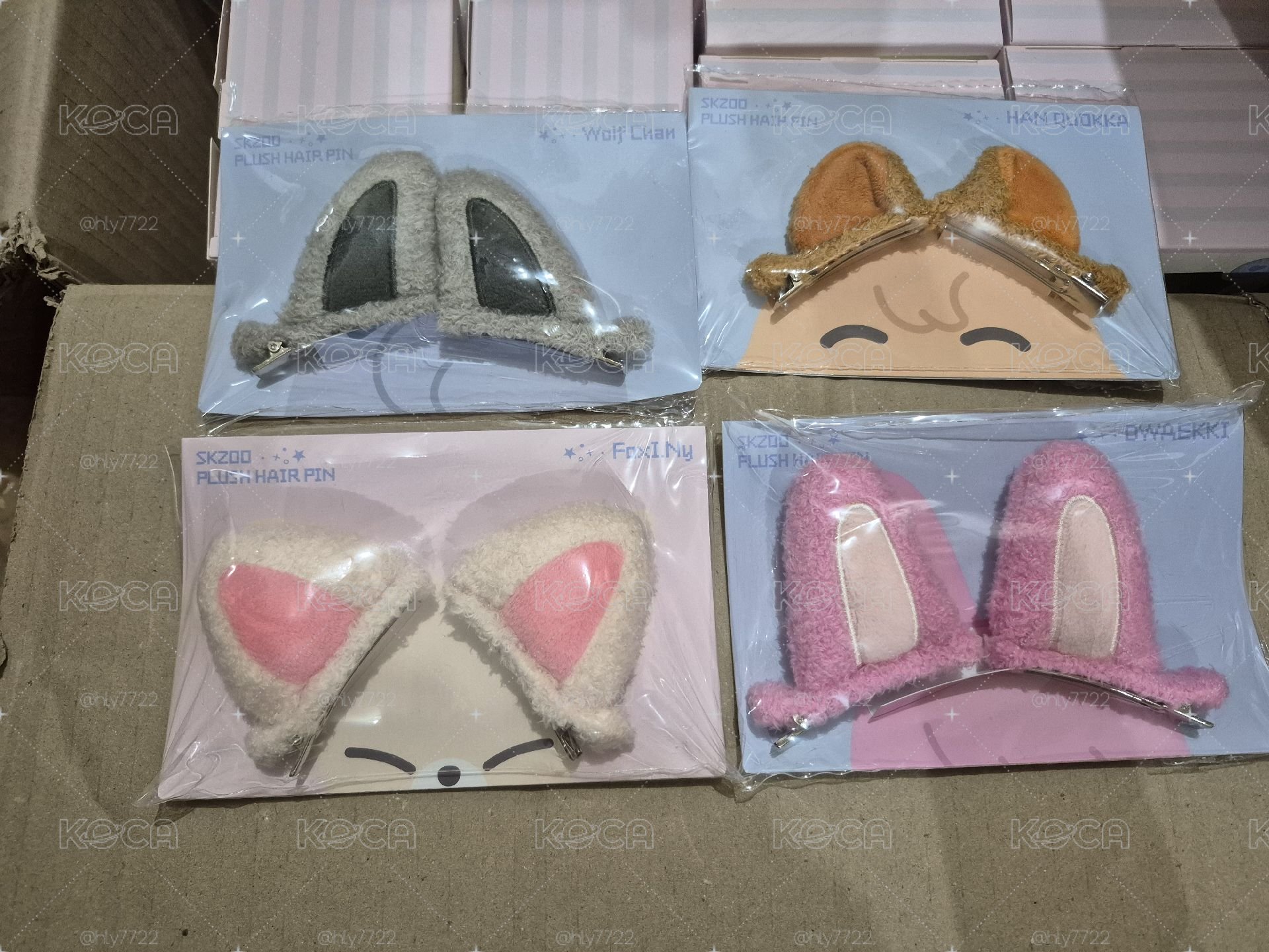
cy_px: 476
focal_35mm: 23
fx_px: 843
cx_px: 634
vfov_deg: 58.9
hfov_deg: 73.9
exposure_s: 1/120
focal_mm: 5.4
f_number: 1.8
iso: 1000
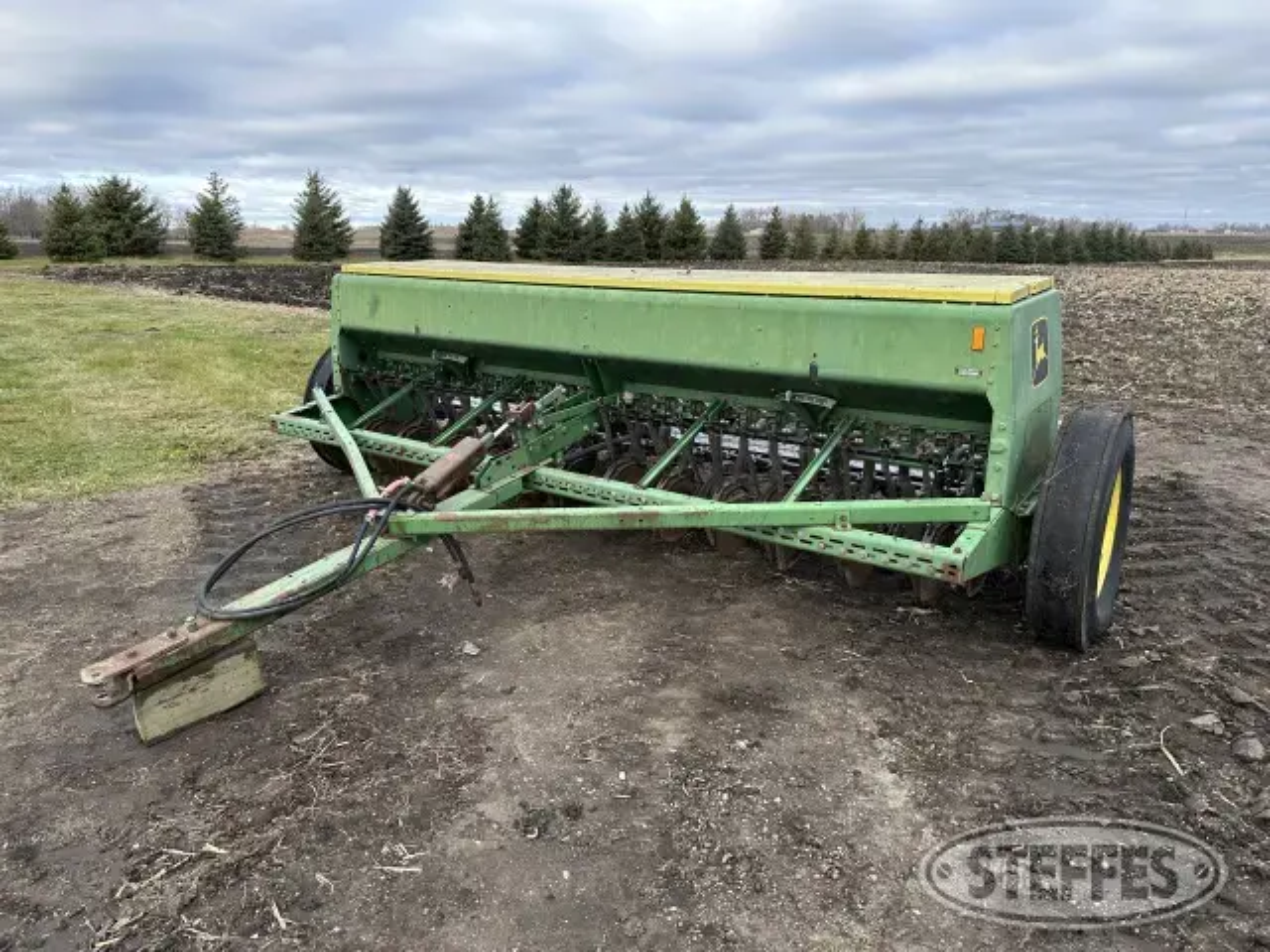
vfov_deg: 56.8
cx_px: 635
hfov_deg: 71.6
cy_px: 476
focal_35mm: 24
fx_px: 881
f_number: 1.78
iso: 80
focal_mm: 6.86
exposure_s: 1/864
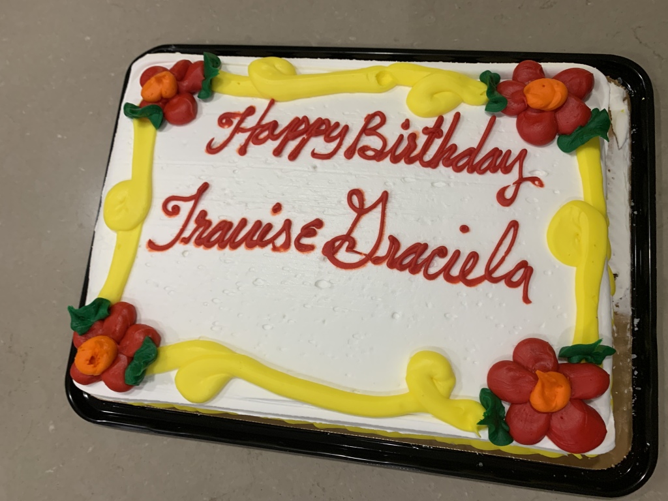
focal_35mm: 26
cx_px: 334
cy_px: 250
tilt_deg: -74.8
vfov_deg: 53.1
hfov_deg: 67.3
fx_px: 502
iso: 100
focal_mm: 4.25
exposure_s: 1/60
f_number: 1.8
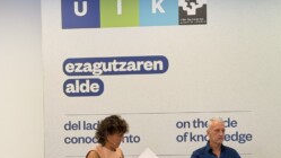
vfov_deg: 14.1
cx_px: 212
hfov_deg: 25.0
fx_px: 626
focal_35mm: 84
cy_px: 168
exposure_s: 1/100
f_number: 1.78
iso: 80
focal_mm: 6.76
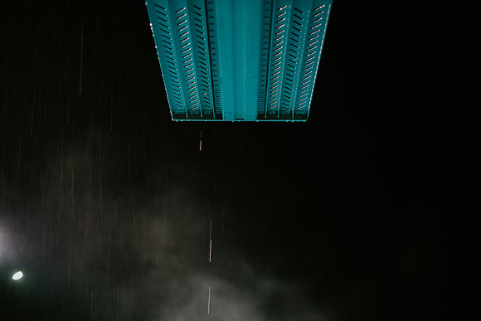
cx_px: 245
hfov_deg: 38.8
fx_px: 683
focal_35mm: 51
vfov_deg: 26.4
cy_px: 158
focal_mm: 50
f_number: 2.2
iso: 1250
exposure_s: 1/40
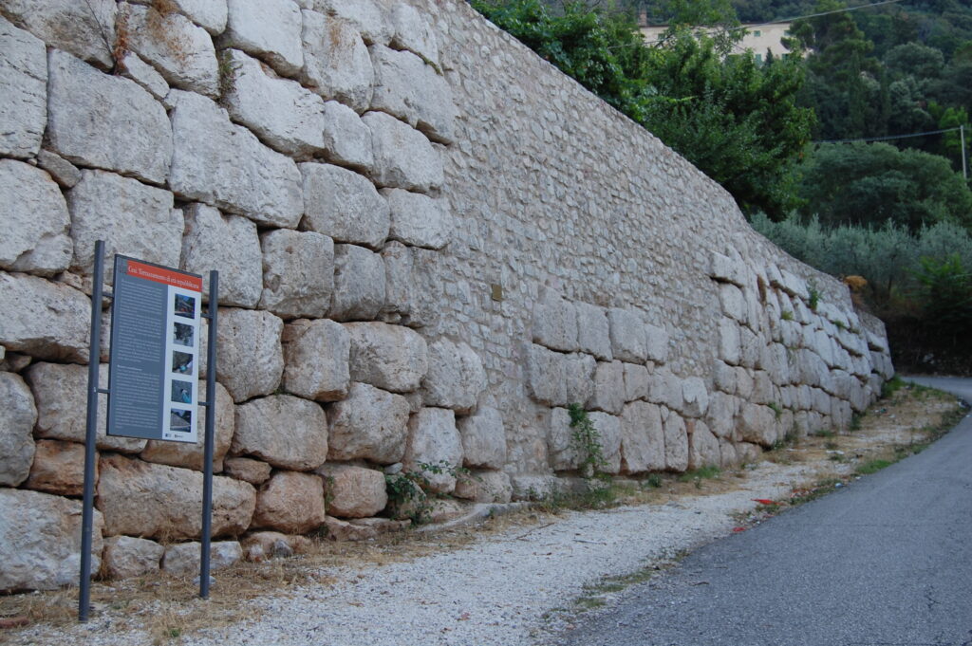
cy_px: 323
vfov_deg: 28.0
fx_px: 1295
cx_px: 486
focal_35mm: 48
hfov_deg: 41.1
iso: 200
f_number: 6.3
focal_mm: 32
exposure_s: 1/160
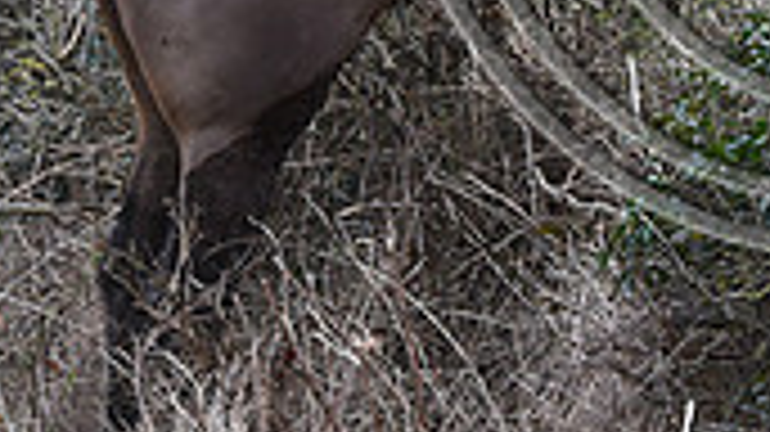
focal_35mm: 585
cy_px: -266
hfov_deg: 3.7
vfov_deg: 2.1
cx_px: 811
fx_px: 11939
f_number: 5.6
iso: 2800
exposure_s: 1/1250
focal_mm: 165
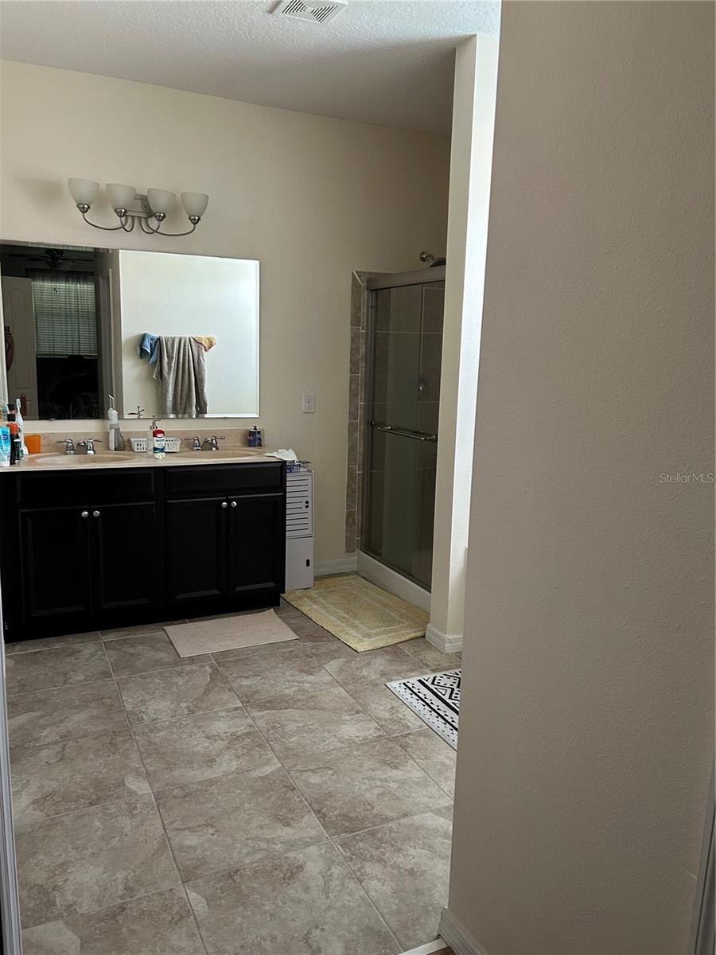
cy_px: 478
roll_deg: -1.5
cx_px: 358
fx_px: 717
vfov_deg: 67.3
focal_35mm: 26
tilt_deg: -9.5
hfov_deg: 53.1
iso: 250
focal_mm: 5.7
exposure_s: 1/60
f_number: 1.5
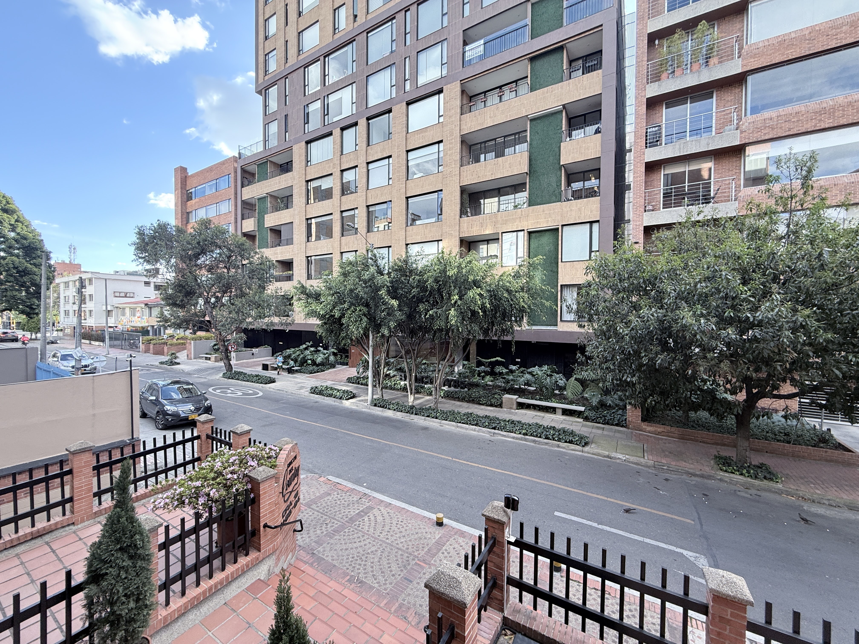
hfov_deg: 102.1
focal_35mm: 14
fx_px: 347
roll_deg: -0.6
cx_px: 430
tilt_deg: -0.7
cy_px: 322
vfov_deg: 85.7
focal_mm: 2.22
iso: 64
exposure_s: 1/103
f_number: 2.2
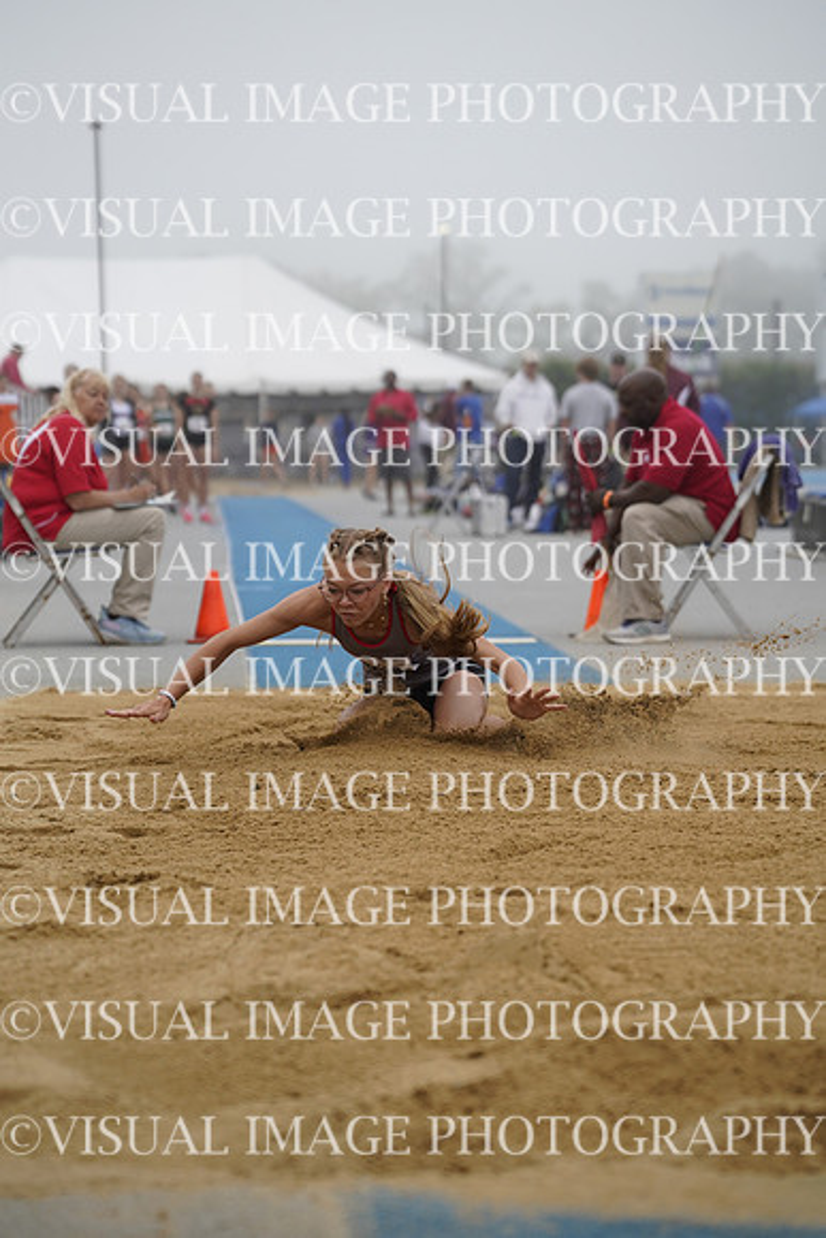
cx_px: 413
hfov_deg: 13.8
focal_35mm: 99
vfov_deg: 20.5
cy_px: 619
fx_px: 3419
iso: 800
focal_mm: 99.4
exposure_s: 1/3200
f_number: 3.5
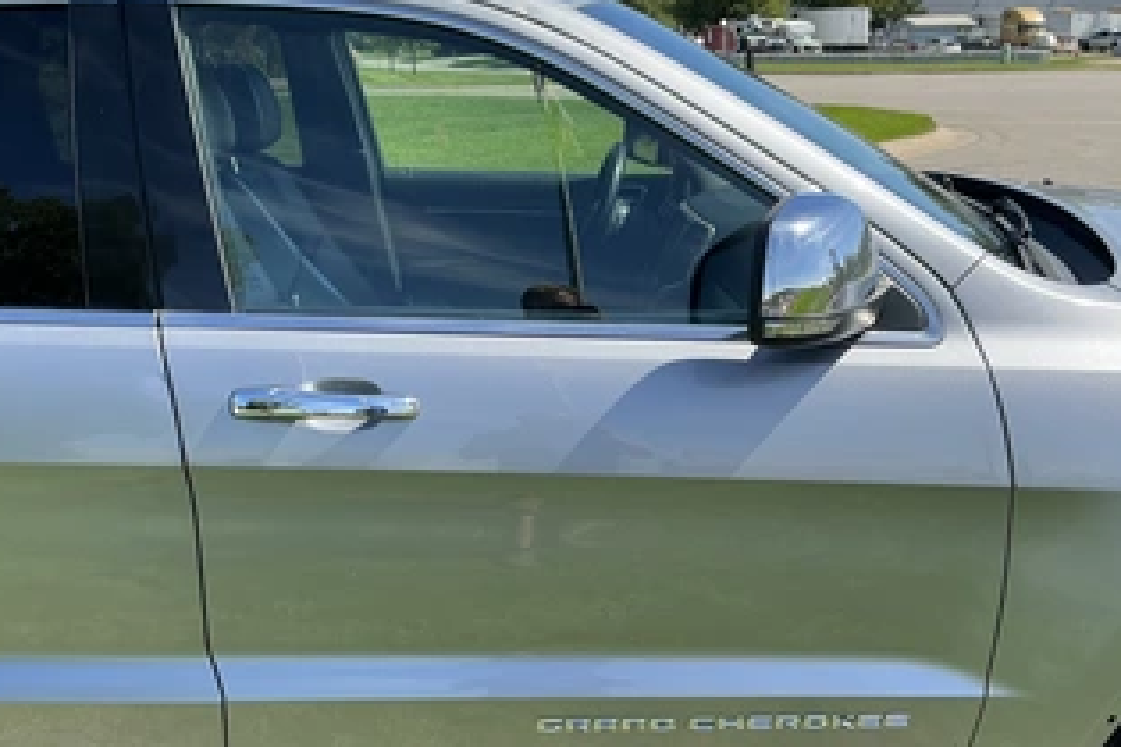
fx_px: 1152
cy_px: 398
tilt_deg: -15.6
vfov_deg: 35.9
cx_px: 573
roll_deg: +1.6
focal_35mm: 37
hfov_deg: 51.9
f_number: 1.8
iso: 25
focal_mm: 3
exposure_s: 1/883
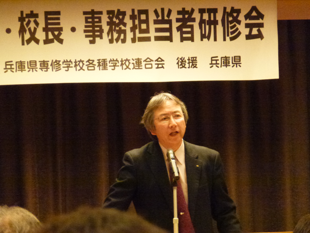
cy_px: 116
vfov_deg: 3.9
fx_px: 3439
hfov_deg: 5.2
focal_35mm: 384
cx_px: 155
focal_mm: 68.8
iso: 1600
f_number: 5.9
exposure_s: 1/15
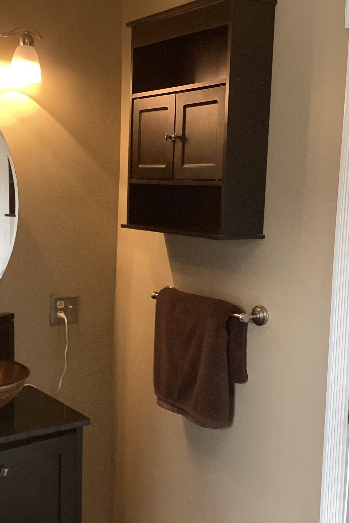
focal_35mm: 47
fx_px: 683
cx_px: 132
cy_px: 270
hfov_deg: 28.6
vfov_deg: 41.9
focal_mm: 3.3
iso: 125
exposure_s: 1/60
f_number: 2.4
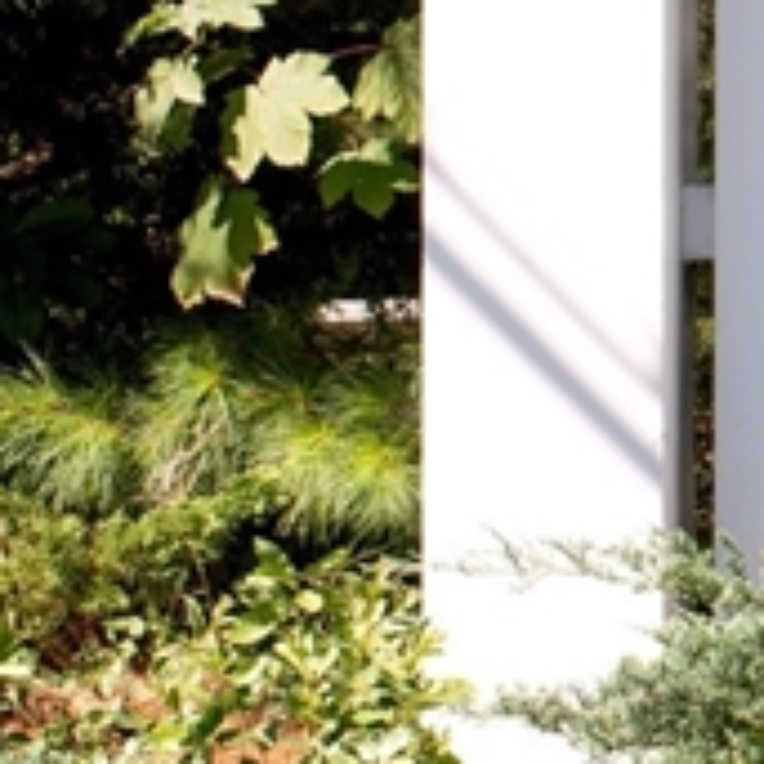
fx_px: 4445
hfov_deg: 9.0
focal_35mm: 178
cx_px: 1711
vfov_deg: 9.8
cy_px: 38
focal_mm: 35
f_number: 13
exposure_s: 1/15
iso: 64
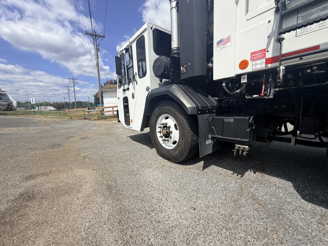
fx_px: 133
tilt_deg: -8.5
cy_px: 123
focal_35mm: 14
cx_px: 164
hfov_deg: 102.1
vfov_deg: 85.7
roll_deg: +1.0
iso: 20
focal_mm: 2.22
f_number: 2.2
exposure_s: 1/1189
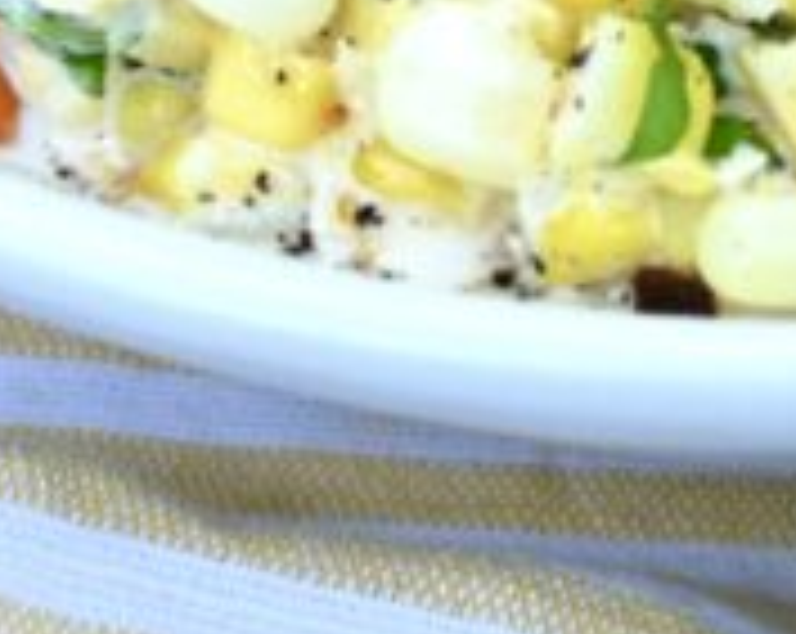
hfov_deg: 10.3
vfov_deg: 7.8
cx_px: 895
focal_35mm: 185
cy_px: -773
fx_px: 4351
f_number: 6.3
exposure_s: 1/200
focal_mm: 23
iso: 1250
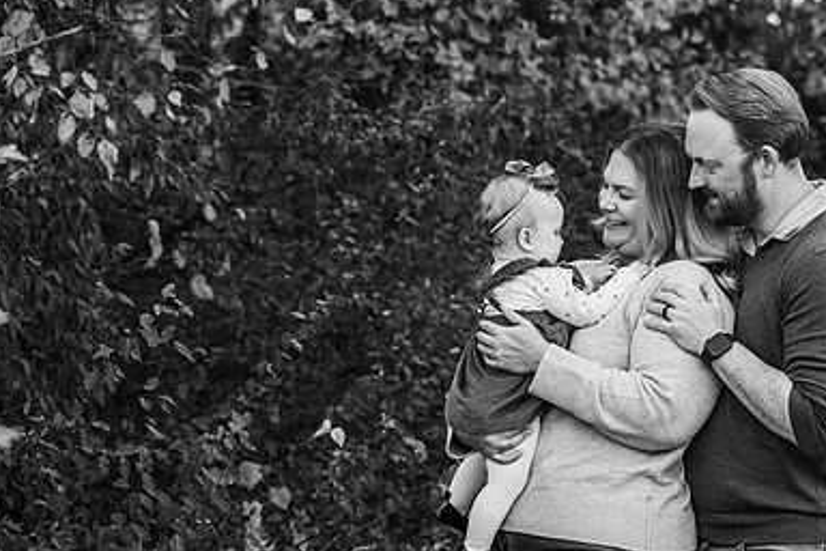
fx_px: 2615
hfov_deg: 17.9
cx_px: 544
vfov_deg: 12.0
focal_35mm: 114
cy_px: 235
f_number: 3.5
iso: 640
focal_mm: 60
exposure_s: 1/640
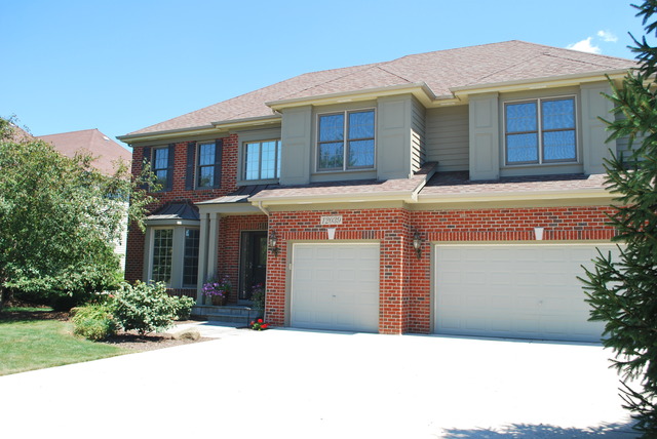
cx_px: 328
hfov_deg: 61.9
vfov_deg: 43.7
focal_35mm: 30
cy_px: 220
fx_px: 548
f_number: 6.3
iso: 100
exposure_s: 1/160
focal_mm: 20
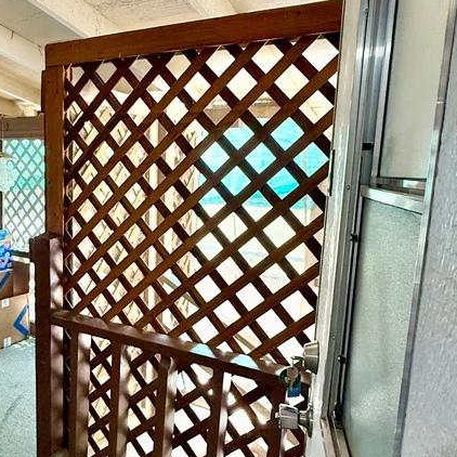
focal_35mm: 30
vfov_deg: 54.0
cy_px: 235
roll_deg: -2.1
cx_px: 144
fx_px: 448
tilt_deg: -8.2
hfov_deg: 52.8
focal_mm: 2.22
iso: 200
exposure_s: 1/120
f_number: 2.2
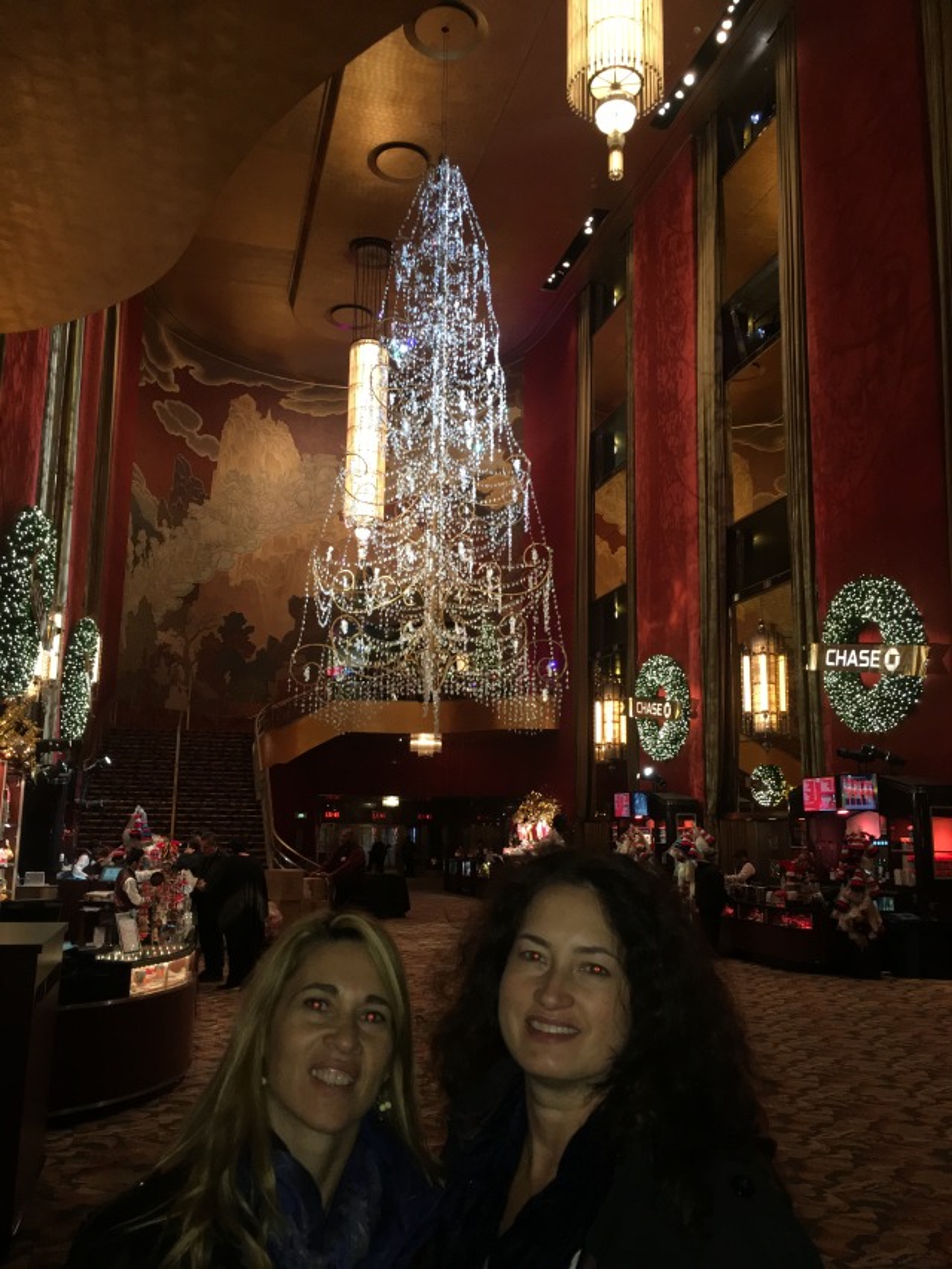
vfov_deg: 61.7
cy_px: 634
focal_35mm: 29
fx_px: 1063
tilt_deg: +10.4
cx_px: 476
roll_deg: +0.0
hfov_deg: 48.2
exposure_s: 1/30
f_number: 2.2
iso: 125
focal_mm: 4.15
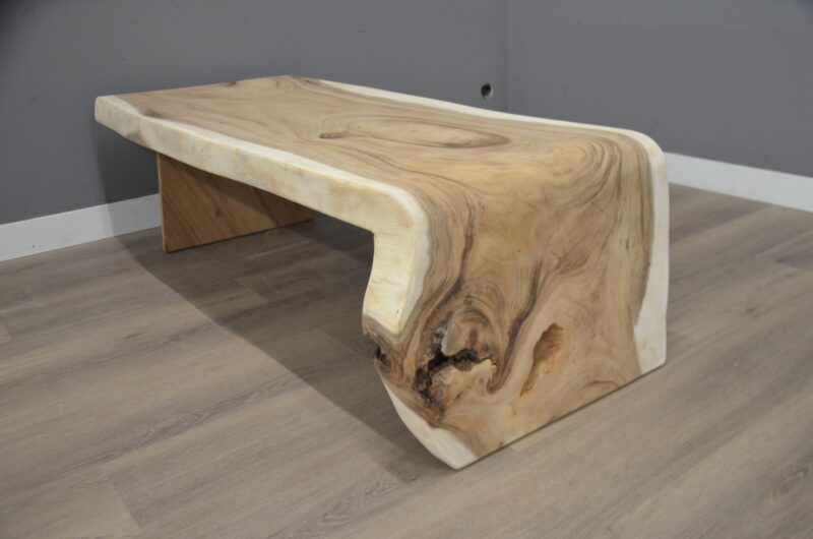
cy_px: 270
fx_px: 744
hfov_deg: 57.3
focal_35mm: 33
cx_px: 406
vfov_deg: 39.8
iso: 2200
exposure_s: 1/30
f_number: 3.8
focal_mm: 22
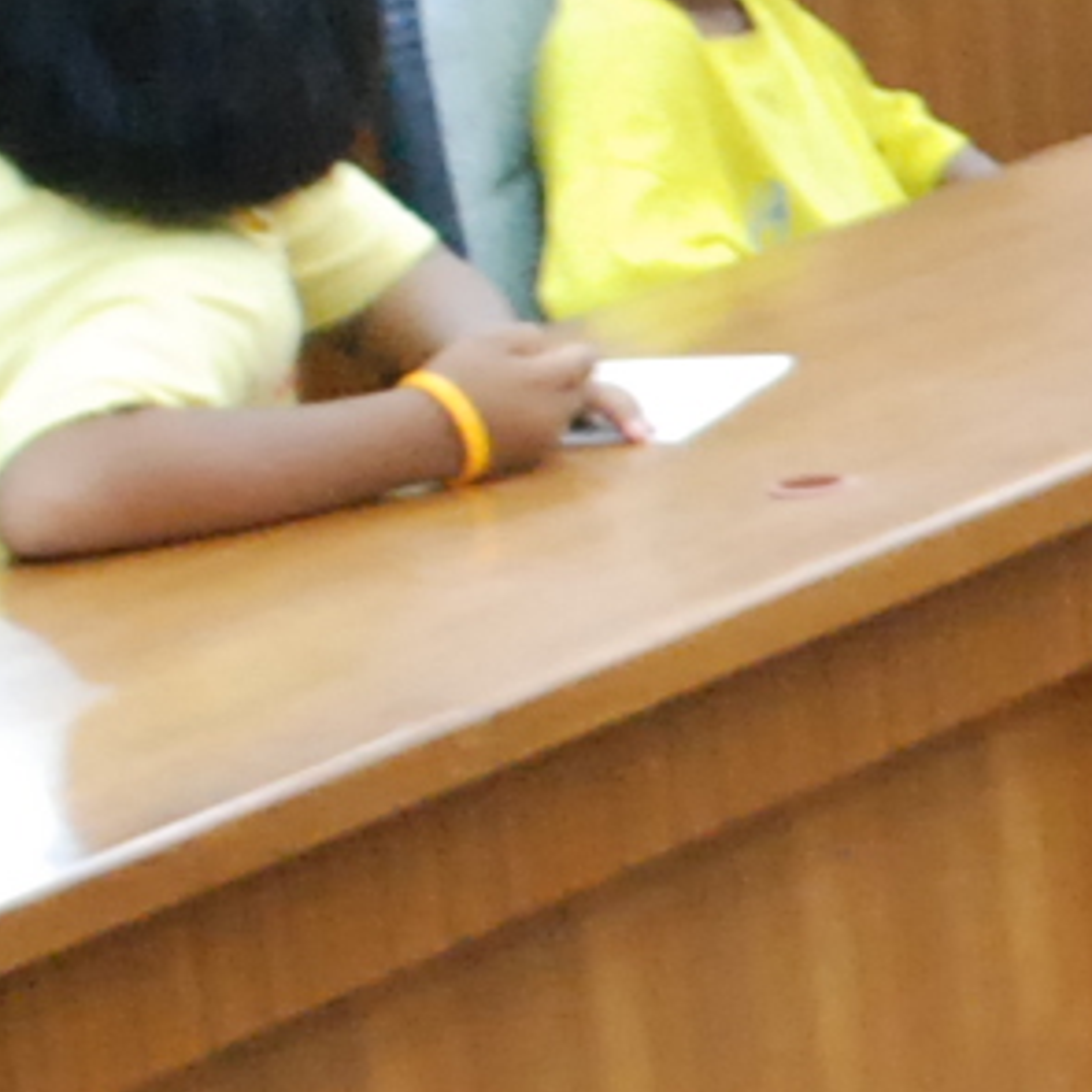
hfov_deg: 7.6
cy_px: 529
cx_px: 1821
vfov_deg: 7.7
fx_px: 8066
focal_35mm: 226
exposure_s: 1/20
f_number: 3.5
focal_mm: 18
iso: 1000
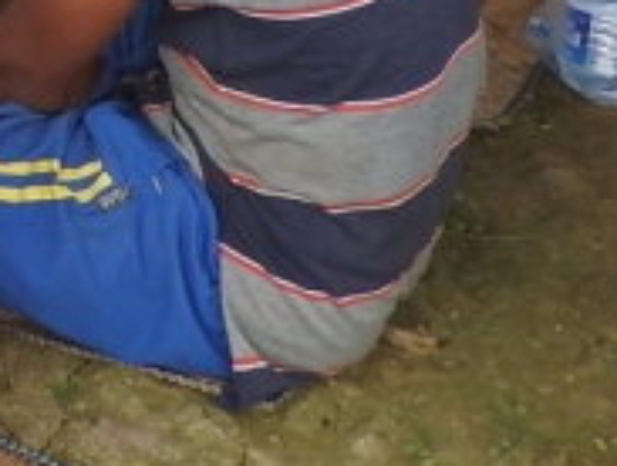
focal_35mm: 134
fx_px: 2393
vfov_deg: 9.5
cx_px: -472
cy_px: -773
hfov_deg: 13.3
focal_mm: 4.3
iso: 100
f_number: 3.3
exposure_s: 1/250
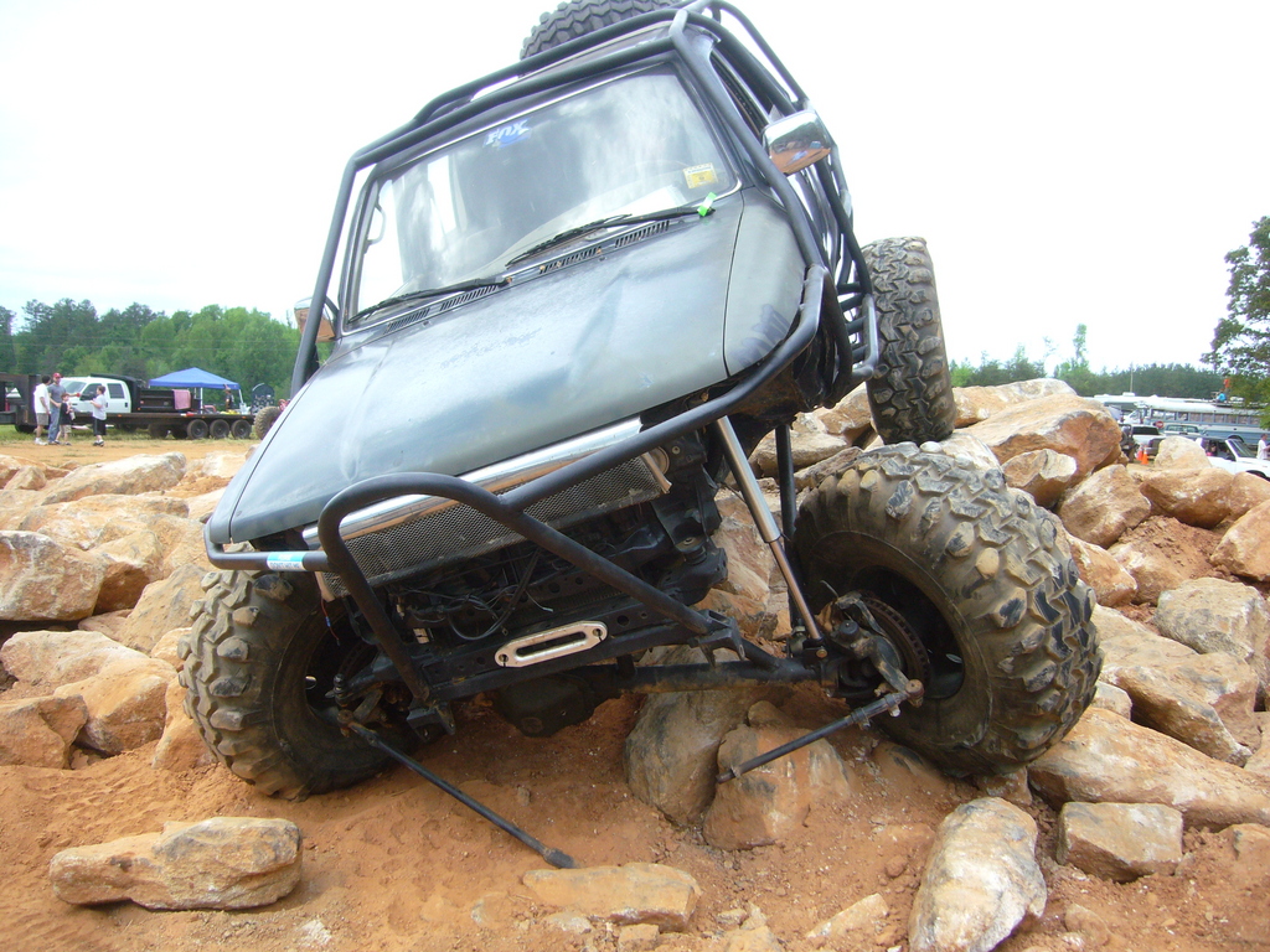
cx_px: 635
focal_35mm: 35
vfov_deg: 40.7
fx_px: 1284
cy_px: 476
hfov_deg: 52.6
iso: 100
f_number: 2.8
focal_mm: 5.8
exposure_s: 1/400
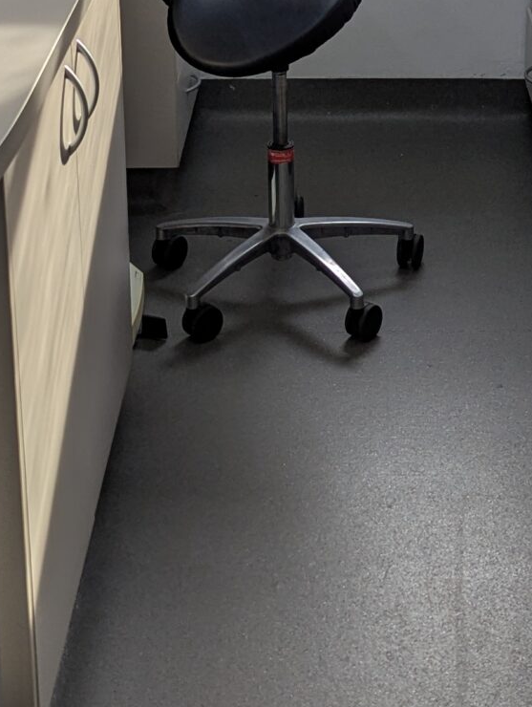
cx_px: 359
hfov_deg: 17.8
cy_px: -4
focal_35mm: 83
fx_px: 1697
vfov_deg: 22.6
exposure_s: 1/252
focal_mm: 6.81
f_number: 1.85
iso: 49
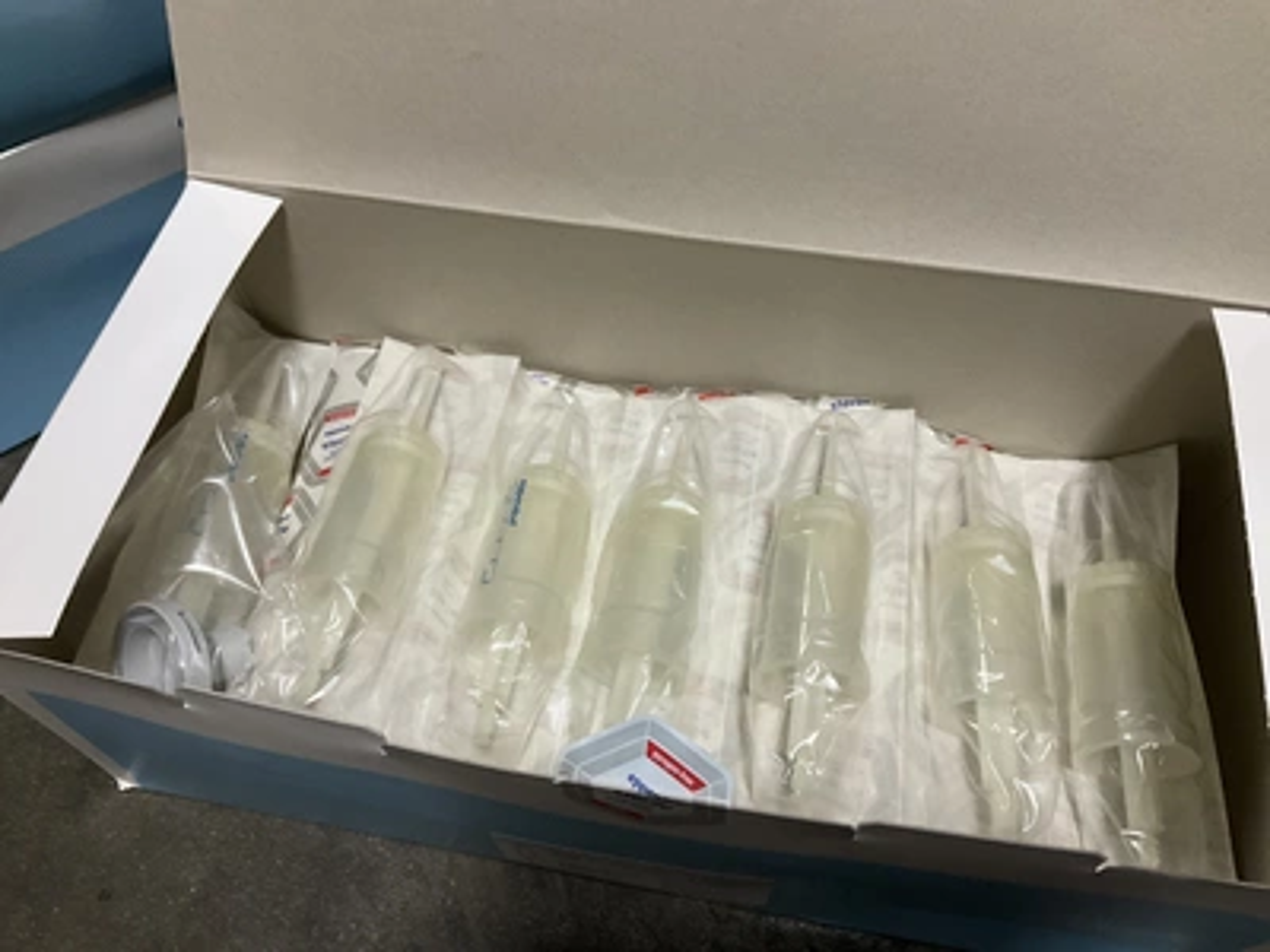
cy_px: 476
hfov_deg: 61.7
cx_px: 635
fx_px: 1064
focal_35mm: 29
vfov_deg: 48.2
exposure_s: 1/60
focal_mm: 3
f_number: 1.8
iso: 200
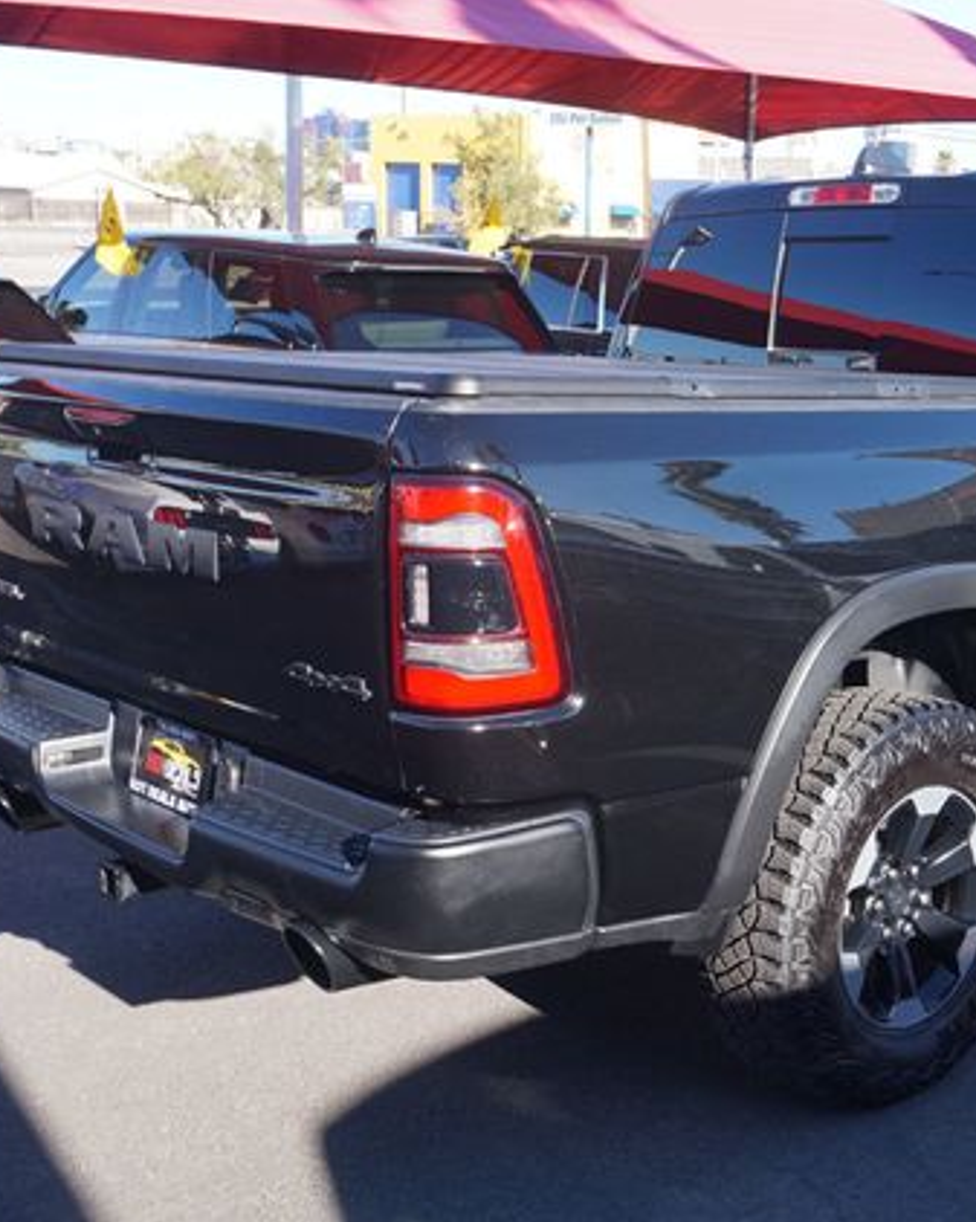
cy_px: 614
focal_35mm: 47
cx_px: 791
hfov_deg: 31.2
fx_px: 1699
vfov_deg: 39.6
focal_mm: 22
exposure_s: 1/100
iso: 100
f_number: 7.1
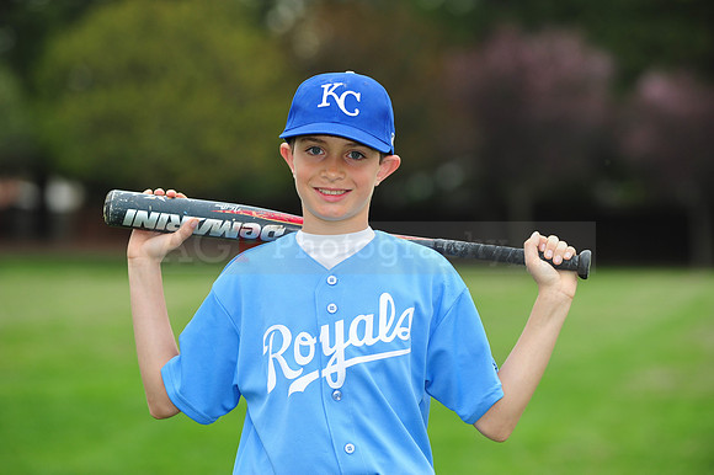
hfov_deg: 11.1
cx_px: 357
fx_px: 3667
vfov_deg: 7.4
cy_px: 238
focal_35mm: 185
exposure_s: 1/500
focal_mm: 185
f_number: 5
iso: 400
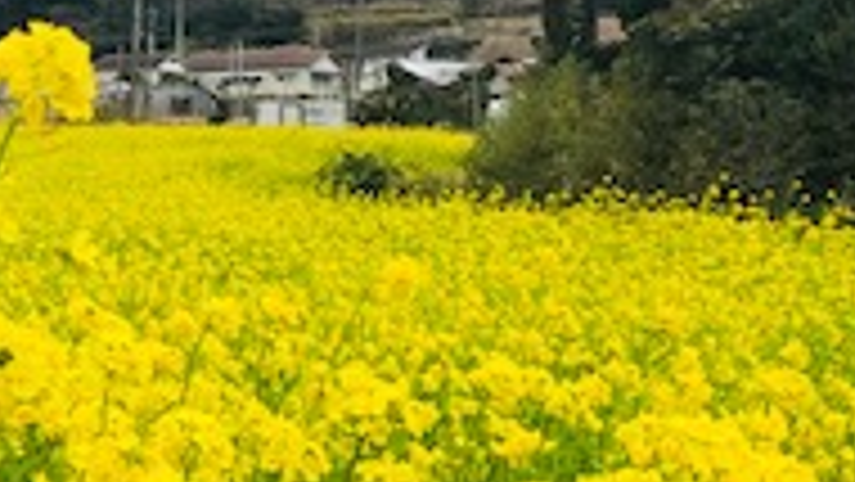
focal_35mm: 103
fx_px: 2336
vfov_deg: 11.7
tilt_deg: -7.2
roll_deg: +0.2
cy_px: 468
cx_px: -297
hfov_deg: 19.0
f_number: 1.8
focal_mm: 3.99
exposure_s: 1/906
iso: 20
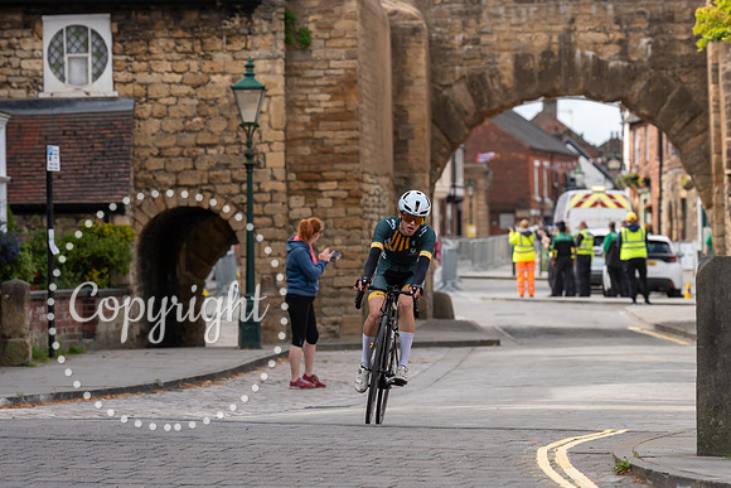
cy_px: 249
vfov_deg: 7.3
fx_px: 3807
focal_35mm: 187
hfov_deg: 11.0
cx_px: 468
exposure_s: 1/1000
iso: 200
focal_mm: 125
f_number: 4
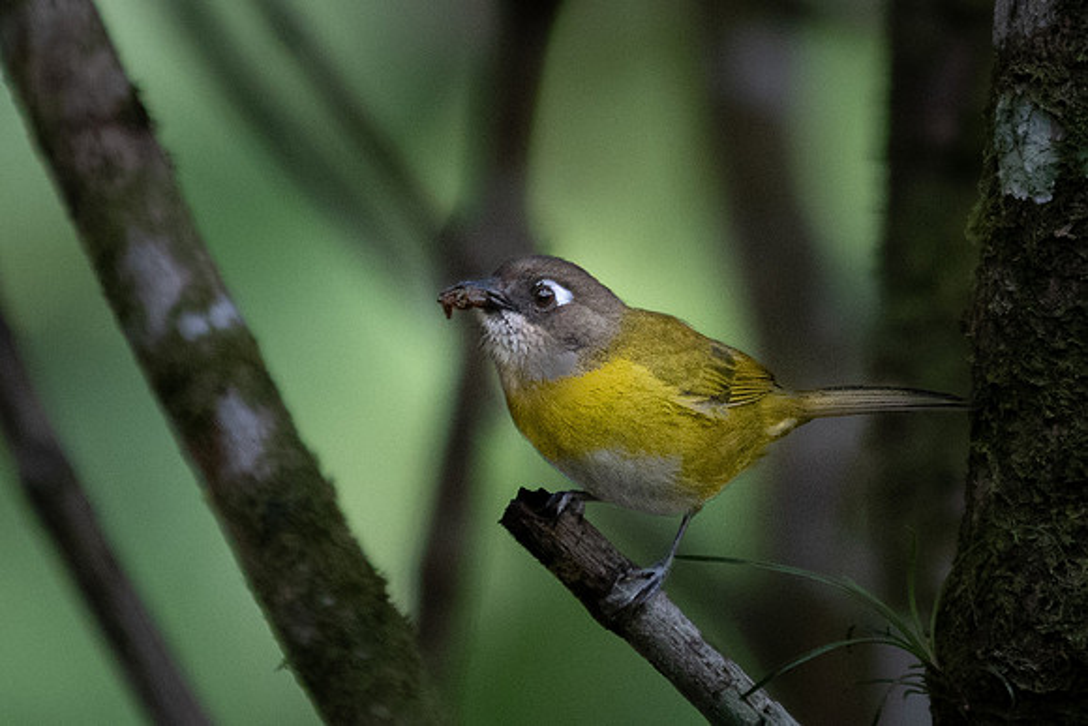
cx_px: 579
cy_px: 102
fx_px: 23149
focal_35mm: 766
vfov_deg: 1.8
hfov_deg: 2.7
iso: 1600
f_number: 2.8
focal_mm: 200
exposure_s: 1/1250
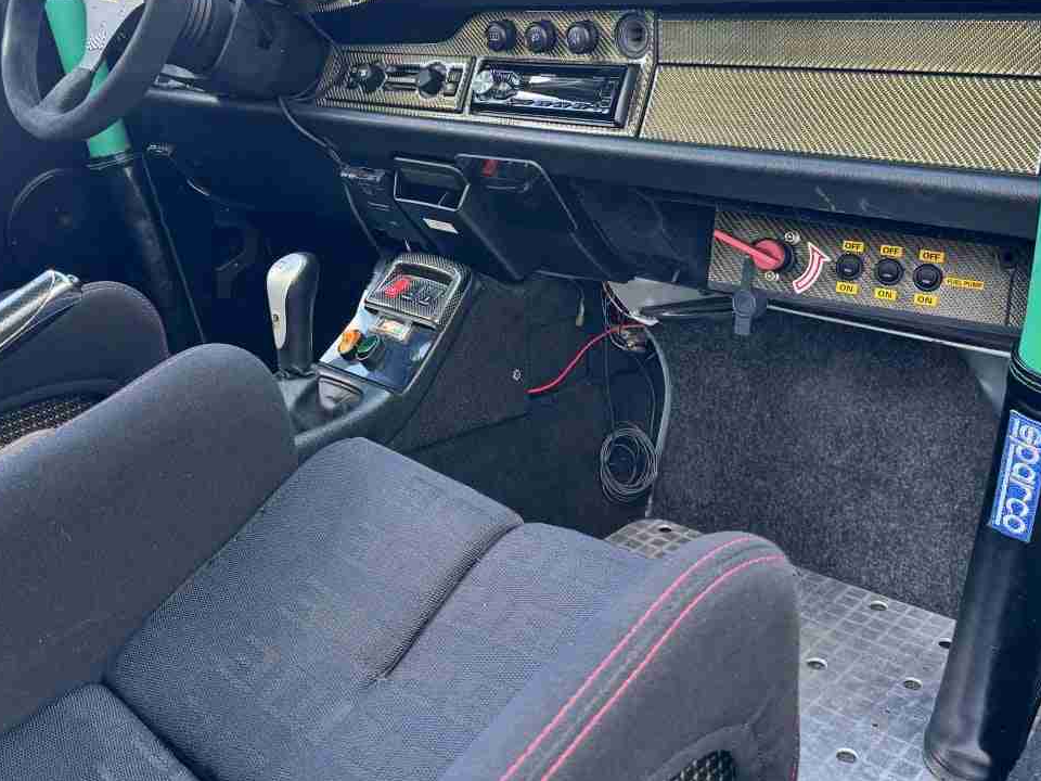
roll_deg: +0.5
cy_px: 207
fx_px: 1083
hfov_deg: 51.3
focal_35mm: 36
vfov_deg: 38.7
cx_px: 489
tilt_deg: -11.6
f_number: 1.78
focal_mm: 6.76
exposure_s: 1/121
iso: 160
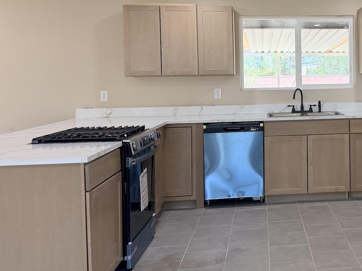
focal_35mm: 44
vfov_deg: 32.4
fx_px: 460
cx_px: 321
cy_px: 78
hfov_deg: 40.0
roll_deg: +1.5
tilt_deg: -1.7
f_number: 1.78
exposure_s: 1/207
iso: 160
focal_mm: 6.76
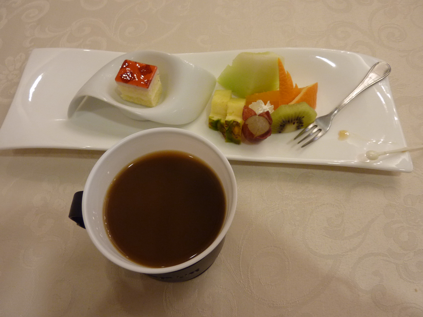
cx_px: 212
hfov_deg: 69.4
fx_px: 305
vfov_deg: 54.9
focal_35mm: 25
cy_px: 158
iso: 200
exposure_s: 1/30
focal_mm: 4.1
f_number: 3.3
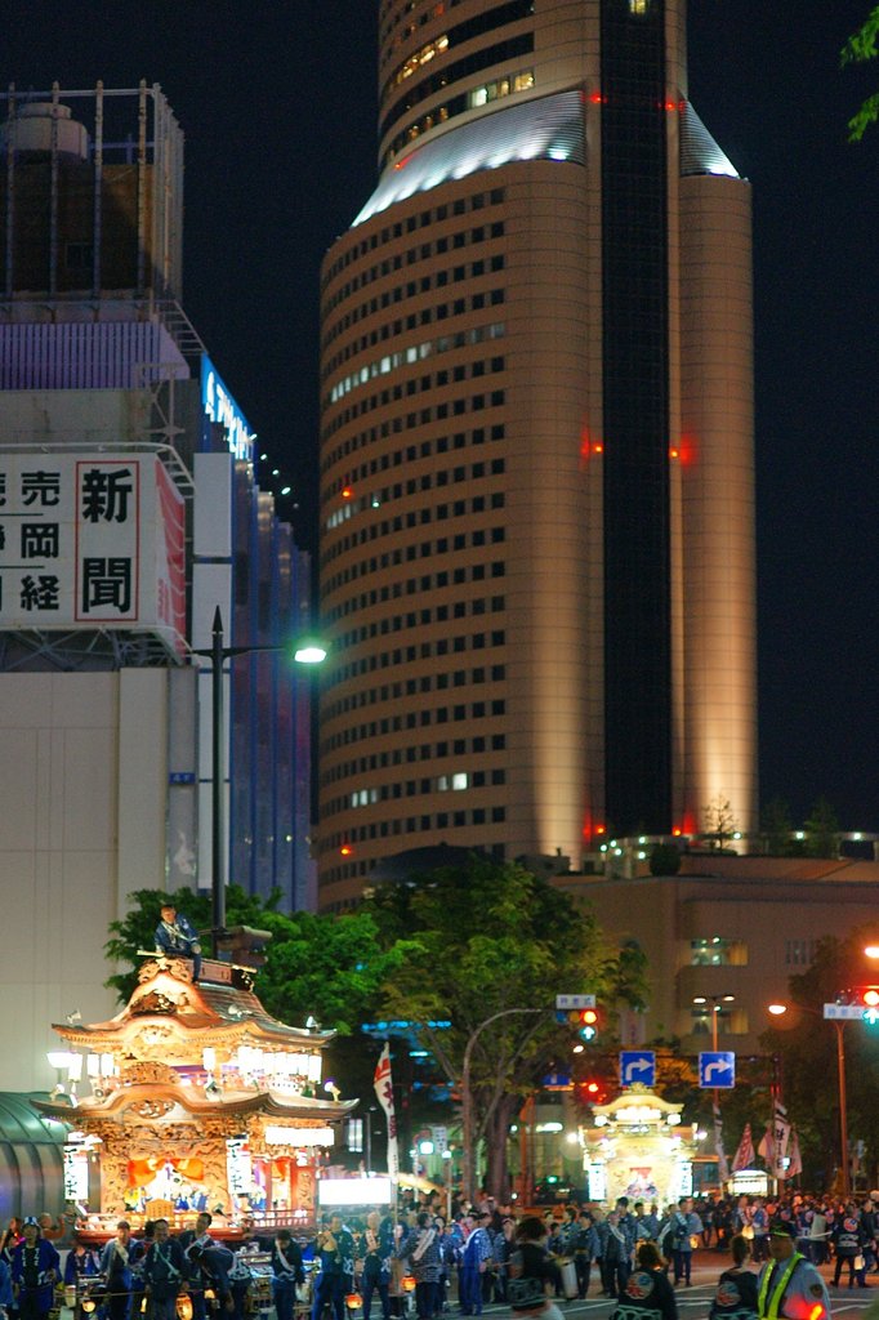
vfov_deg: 23.9
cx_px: 440
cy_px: 660
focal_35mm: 85
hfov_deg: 16.1
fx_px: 3115
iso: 800
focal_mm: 85
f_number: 2
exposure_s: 1/40
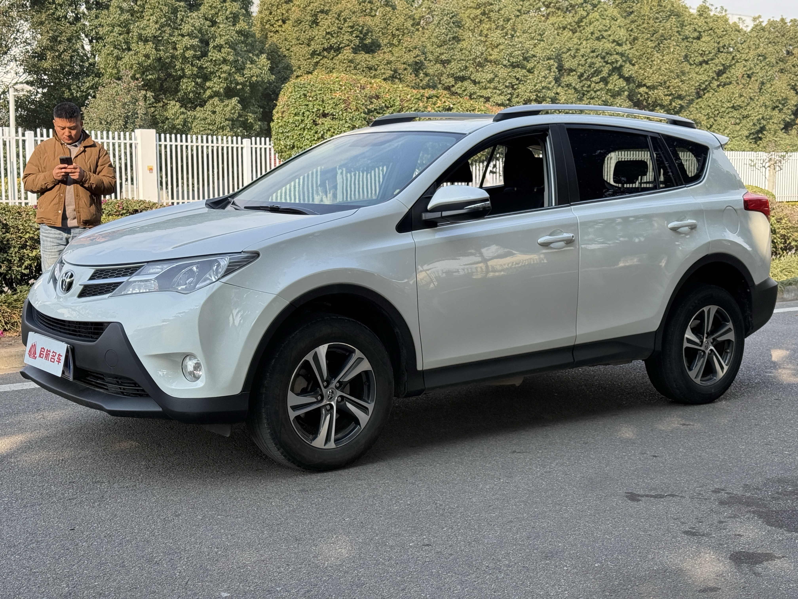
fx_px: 1107
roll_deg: +0.1
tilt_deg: -4.9
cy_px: 300
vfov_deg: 30.3
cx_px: 399
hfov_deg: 39.7
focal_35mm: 48
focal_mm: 6.76
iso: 80
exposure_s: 1/1185
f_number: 1.78
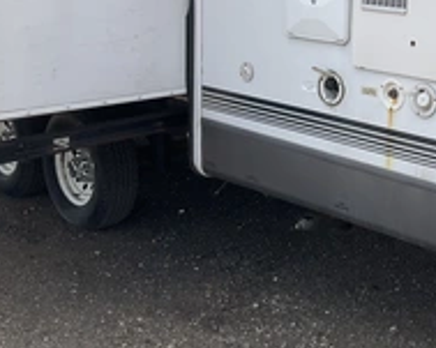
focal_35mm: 60
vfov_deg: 24.9
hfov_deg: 29.5
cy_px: 67
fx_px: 774
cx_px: 429
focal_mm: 3
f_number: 1.8
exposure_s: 1/1098
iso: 25
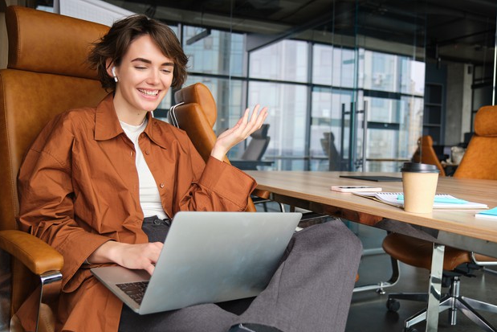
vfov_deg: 42.3
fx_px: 428
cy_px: 171
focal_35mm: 31
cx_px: 245
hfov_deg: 60.3
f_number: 2.8
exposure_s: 1/125
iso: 320
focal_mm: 20
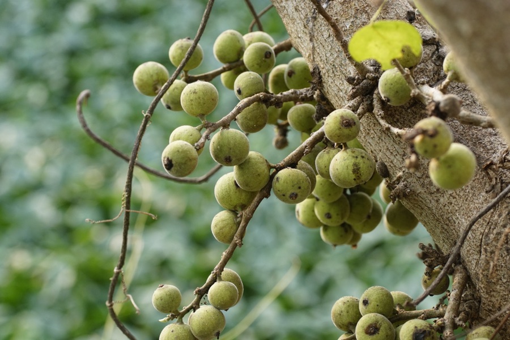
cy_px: 170
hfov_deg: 15.2
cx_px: 255
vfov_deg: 10.2
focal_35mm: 135
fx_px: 1912
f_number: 6.3
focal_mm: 90
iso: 500
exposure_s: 1/200
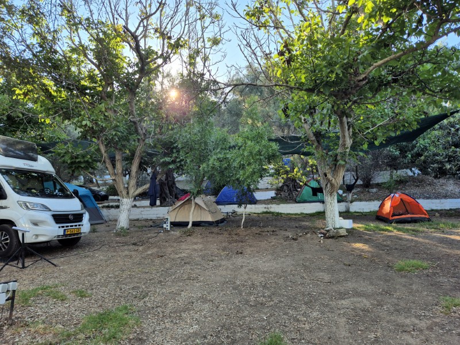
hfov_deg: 73.9
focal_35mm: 23
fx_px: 306
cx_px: 230
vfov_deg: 58.9
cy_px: 172
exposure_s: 1/667
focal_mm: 5.4
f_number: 1.8
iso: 25
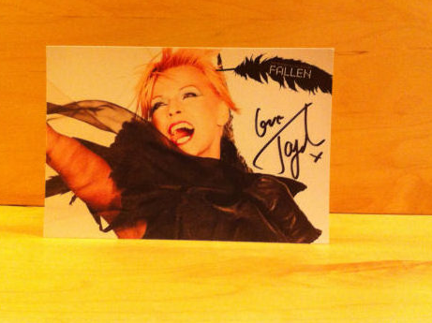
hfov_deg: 49.0
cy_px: 150
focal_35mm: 38
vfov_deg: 37.7
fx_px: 474
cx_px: 205
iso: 320
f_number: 2.8
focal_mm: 3.85
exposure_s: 1/17
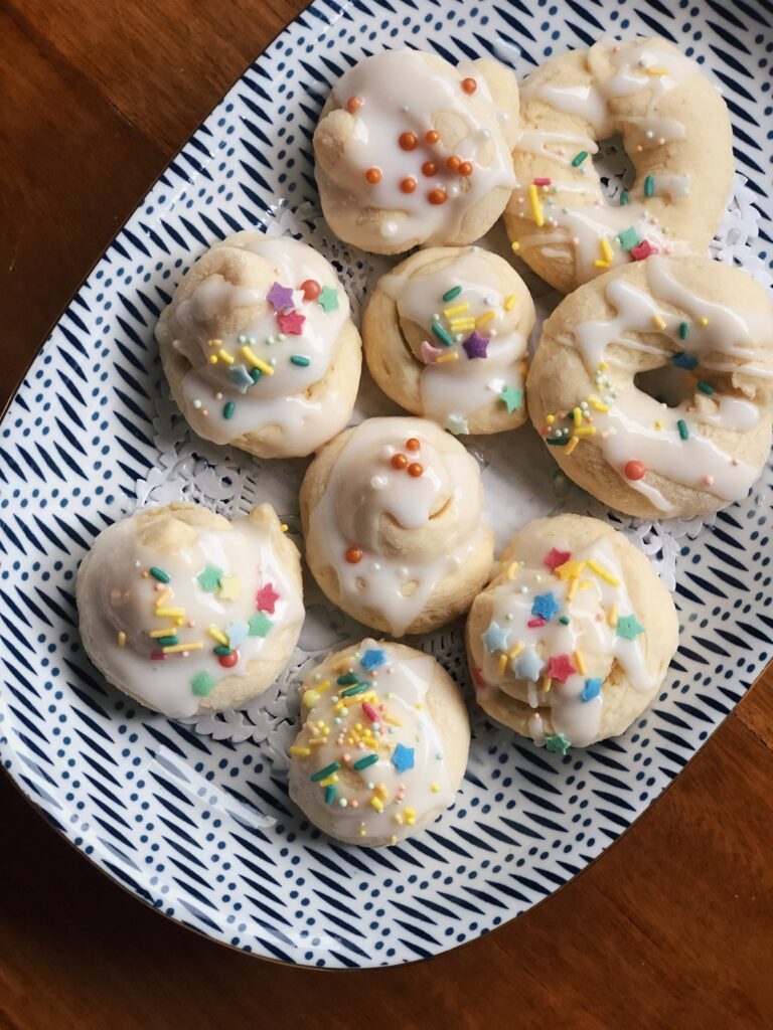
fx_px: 1697
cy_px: 515
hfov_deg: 25.7
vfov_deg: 33.8
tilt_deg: -85.7
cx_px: 386
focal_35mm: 57
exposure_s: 1/33
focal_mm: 6.6
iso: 160
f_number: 2.8
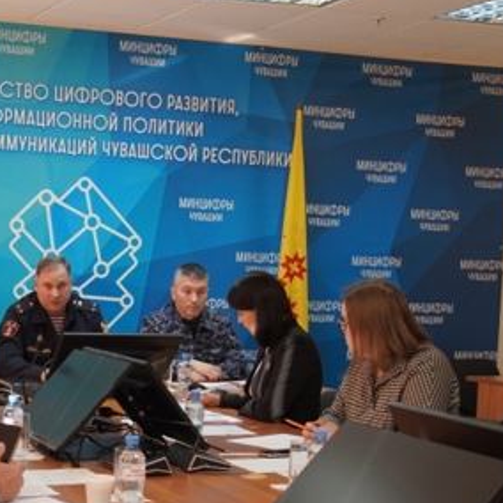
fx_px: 1217
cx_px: 77
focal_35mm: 74
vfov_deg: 23.2
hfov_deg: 22.9
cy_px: 367
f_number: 4
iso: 1000
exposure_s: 1/160
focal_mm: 22
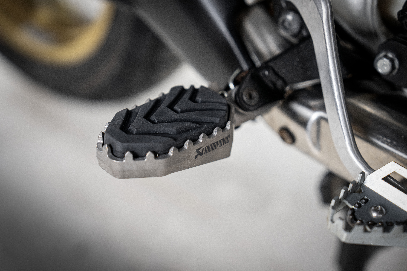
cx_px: 204
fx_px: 791
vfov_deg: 19.5
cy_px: 136
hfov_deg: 28.8
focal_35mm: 70
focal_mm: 70
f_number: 2.8
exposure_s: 1/125
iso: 500
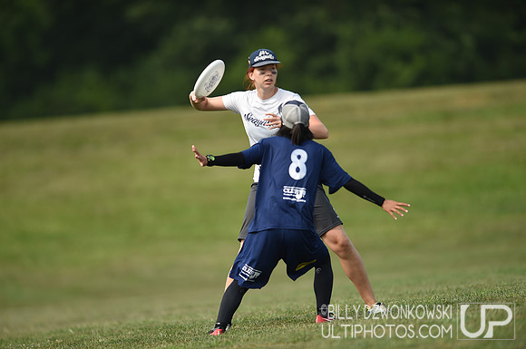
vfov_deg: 3.4
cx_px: 263
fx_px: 5836
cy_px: 174
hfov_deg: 5.2
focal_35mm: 400
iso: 100
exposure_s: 1/1000
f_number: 2.8
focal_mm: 400
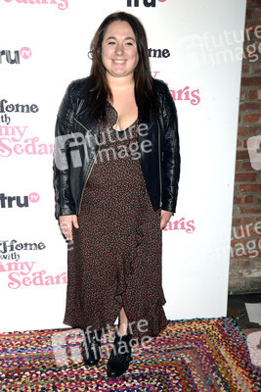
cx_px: 130
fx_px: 456
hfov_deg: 31.9
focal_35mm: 42
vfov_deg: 46.4
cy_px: 196
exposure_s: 1/250
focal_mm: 42
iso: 800
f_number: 9
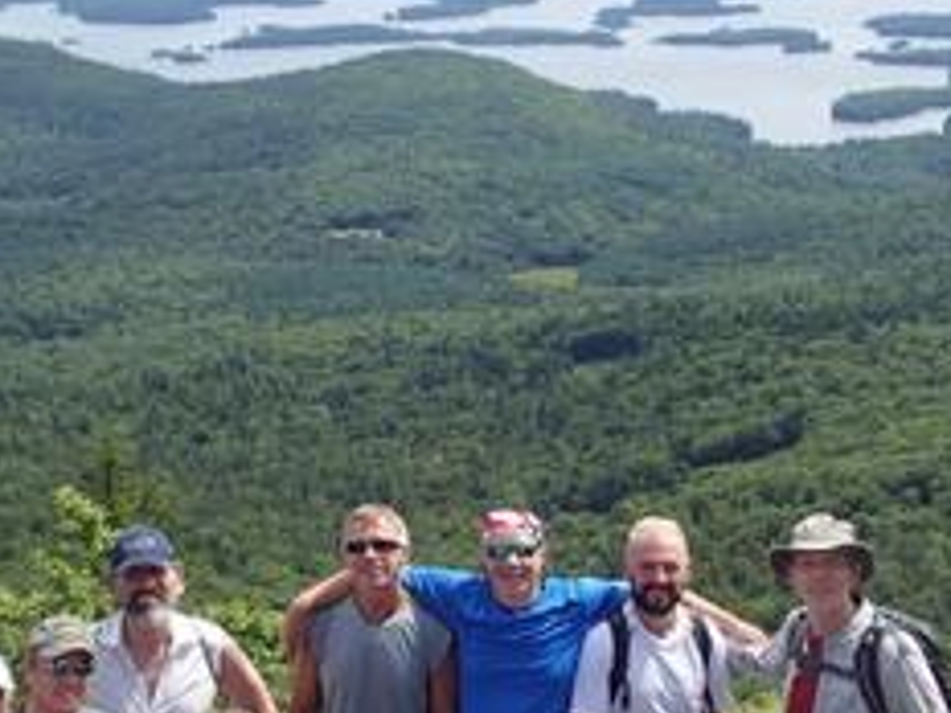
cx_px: 422
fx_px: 1896
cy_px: 547
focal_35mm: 69
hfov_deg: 28.1
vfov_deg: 21.1
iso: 100
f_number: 3.2
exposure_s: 1/800
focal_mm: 5.87
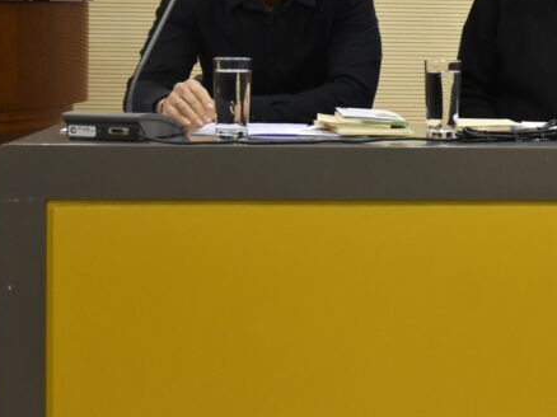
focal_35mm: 91
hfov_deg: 20.6
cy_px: 60
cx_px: 599
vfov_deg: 16.0
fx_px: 1465
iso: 1600
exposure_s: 1/80
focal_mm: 27
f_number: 4.5
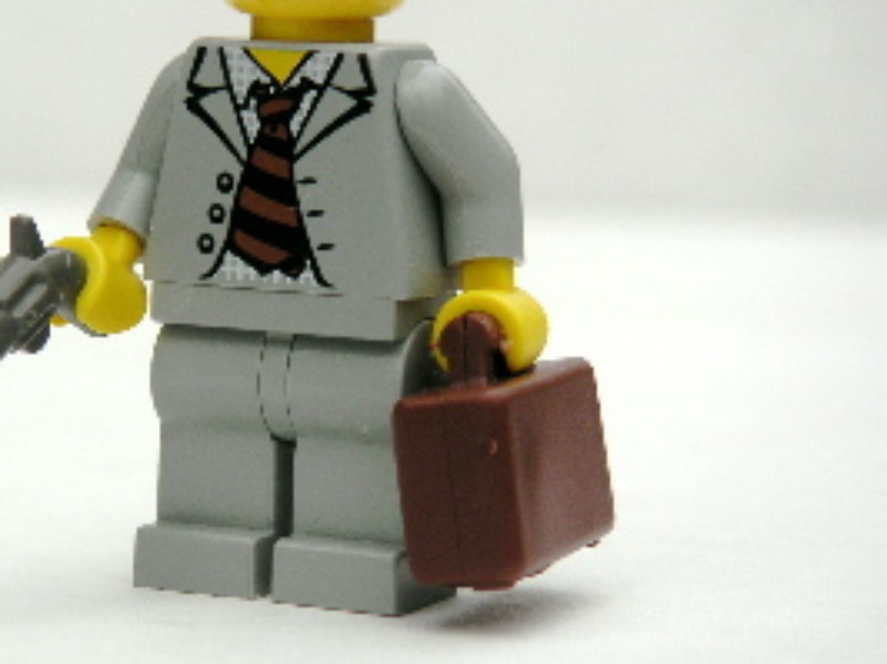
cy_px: 220
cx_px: 263
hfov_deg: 13.5
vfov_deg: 10.1
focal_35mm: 146
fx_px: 3738
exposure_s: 1/180
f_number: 3.5
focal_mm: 15
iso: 50
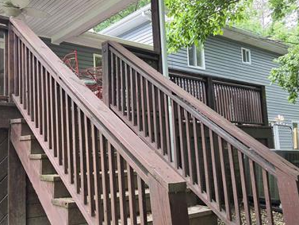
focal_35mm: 39
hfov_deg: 47.4
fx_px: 337
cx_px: 110
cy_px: 111
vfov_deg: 36.8
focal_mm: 5.4
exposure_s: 1/180
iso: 50
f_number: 1.8
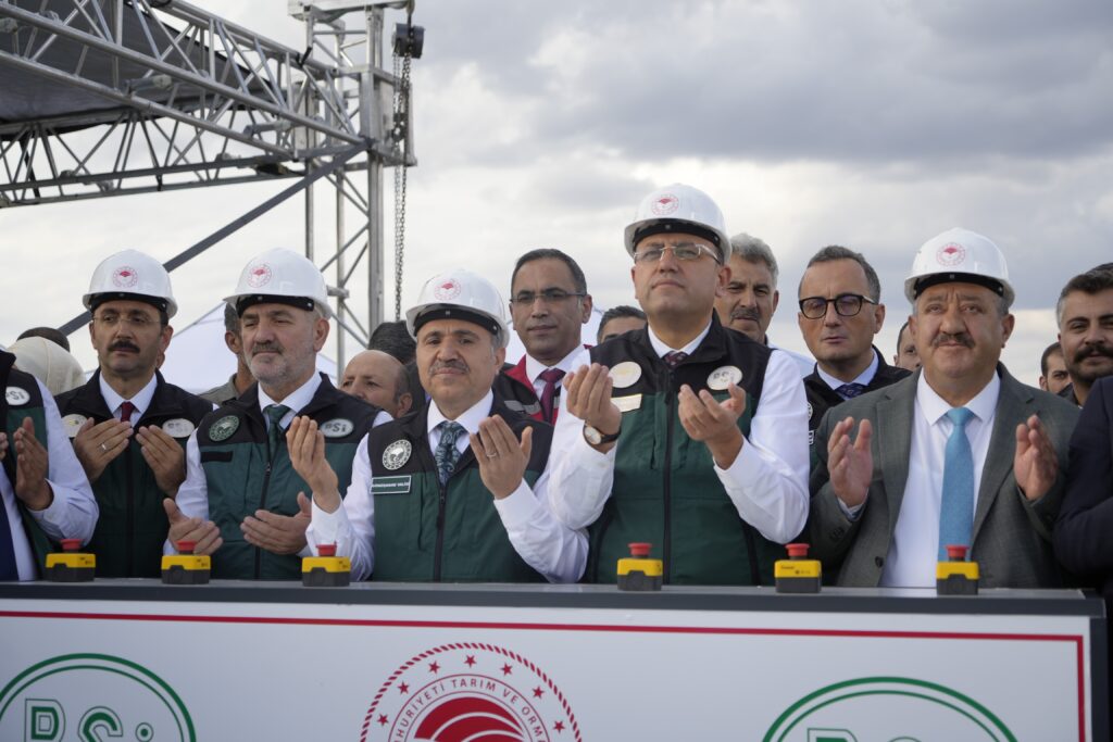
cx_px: 556
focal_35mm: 54
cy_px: 371
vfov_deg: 25.1
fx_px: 1670
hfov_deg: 36.9
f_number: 4
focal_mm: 54
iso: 100
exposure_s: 1/350
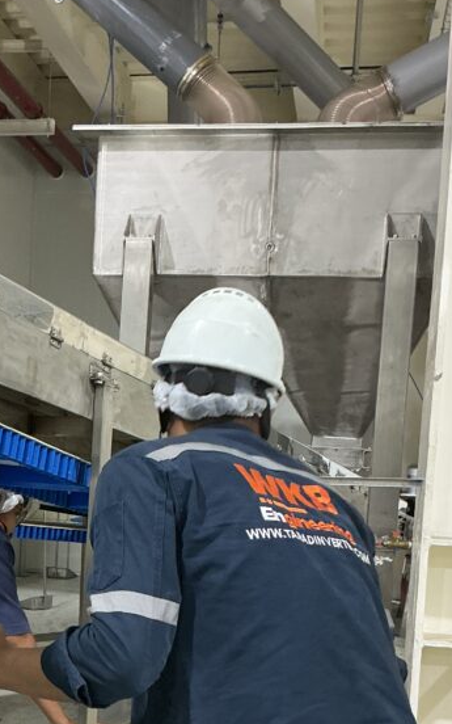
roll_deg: -2.3
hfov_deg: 22.4
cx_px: 79
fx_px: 1123
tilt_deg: -4.8
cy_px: 547
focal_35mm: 57
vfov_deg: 34.9
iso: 125
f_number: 1.8
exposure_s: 1/50
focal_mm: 3
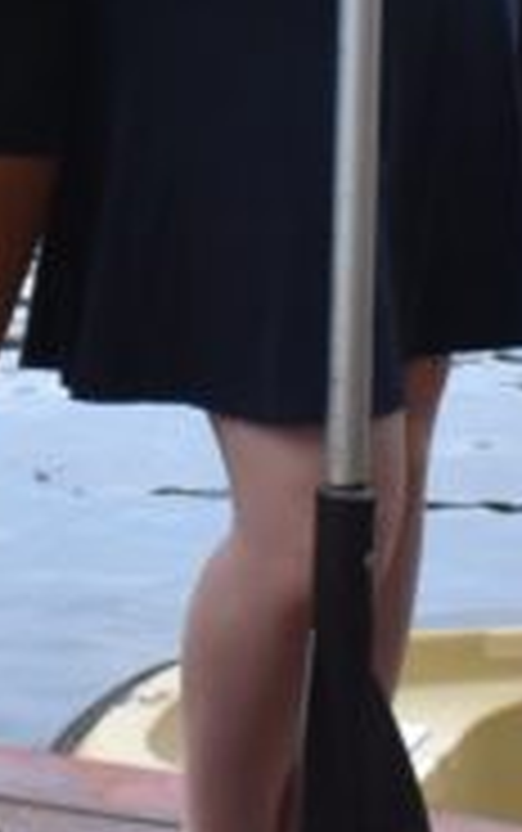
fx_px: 3452
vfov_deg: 13.4
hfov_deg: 8.6
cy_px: -137
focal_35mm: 152
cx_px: -40
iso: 400
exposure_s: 1/250
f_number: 8
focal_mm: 18
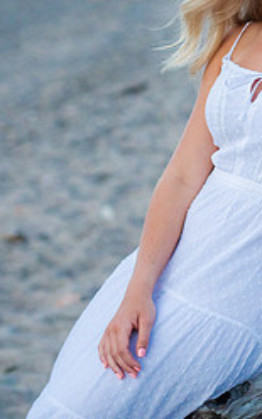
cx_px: 254
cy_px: 164
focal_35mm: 165
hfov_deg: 7.9
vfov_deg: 12.7
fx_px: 1885
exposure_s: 1/250
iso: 1600
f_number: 1.8
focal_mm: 43
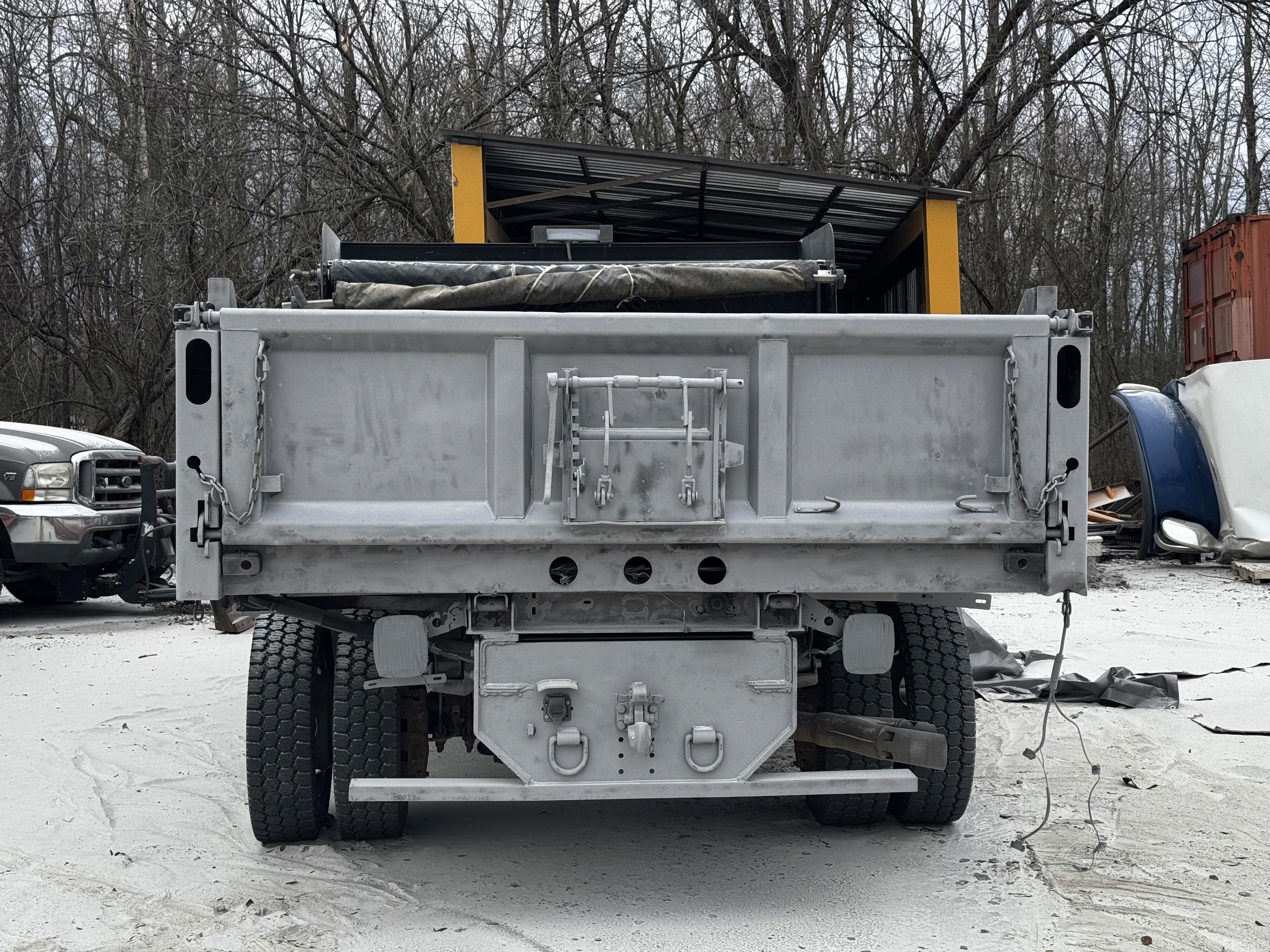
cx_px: 635
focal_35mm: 48
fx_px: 1761
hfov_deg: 39.7
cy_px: 476
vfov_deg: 30.3
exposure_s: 1/966
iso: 64
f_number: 1.78
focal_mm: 6.76
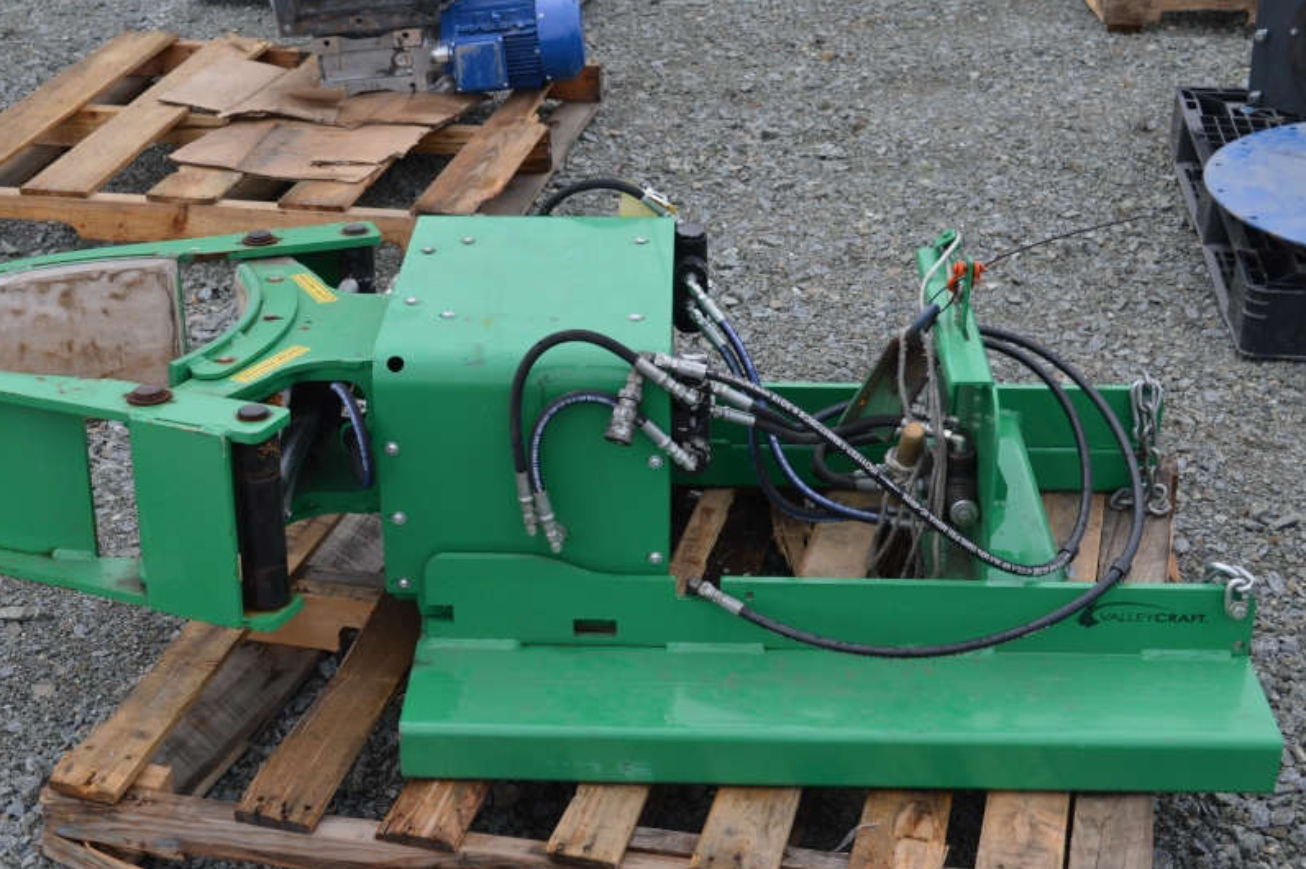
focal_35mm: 55
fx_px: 1981
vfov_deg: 24.8
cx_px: 579
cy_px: 465
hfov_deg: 36.4
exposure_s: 1/125
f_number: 5.6
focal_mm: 29
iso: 100
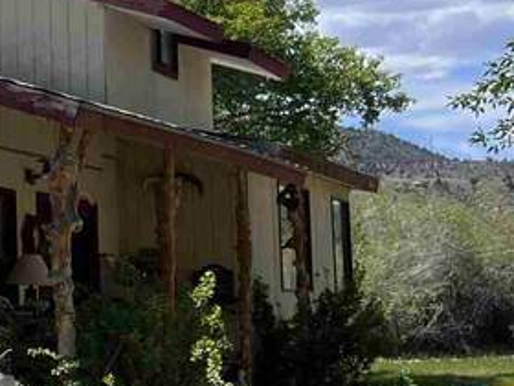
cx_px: -483
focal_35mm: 119
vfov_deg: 12.4
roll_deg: +0.1
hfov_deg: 14.1
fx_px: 1767
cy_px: 134
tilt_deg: +4.4
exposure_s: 1/2632
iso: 50
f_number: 1.5
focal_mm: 5.7
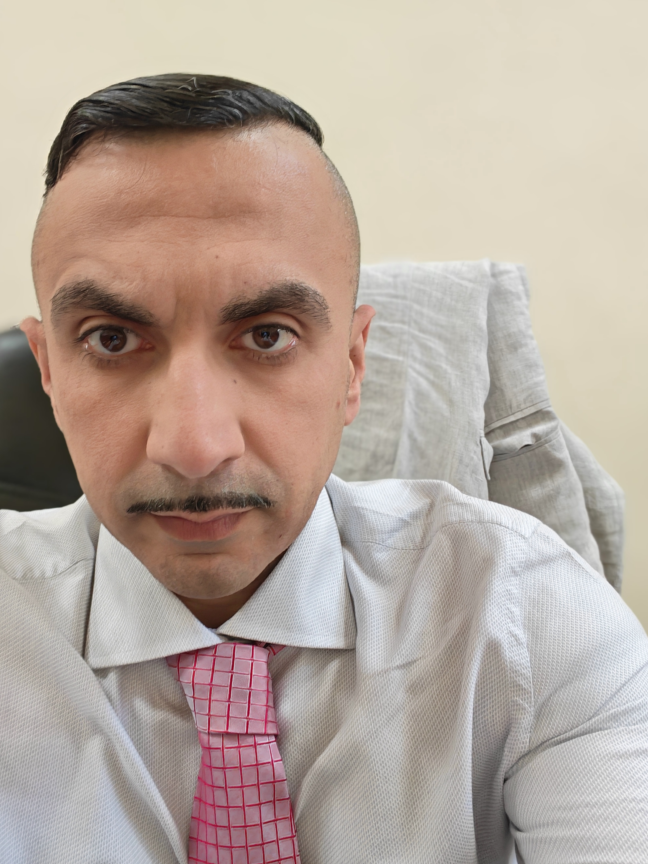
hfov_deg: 43.9
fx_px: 799
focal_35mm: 32
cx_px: 248
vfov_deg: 56.7
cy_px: 485
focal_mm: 2.98
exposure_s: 1/33
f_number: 2
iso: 320
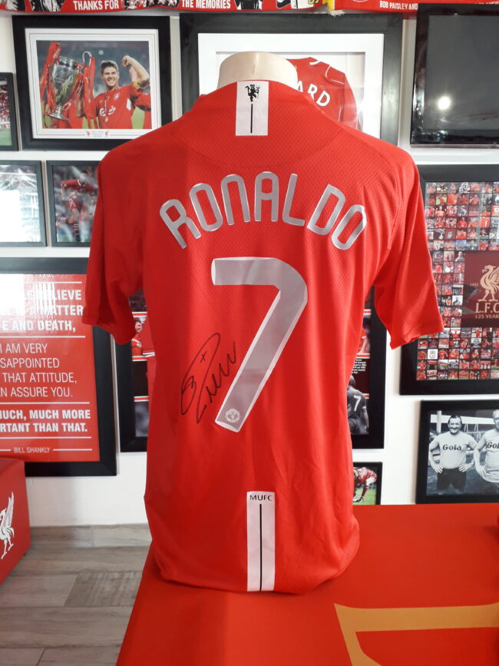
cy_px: 333
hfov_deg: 51.3
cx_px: 250
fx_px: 519
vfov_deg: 65.3
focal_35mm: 27
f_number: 1.9
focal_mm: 3.6
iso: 100
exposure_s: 1/50
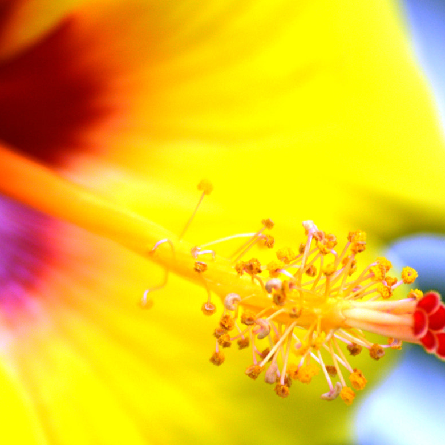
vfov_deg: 2.6
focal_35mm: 669
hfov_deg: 2.6
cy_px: 281
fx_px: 9730
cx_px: 88
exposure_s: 1/500
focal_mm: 200
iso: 125
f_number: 5.6
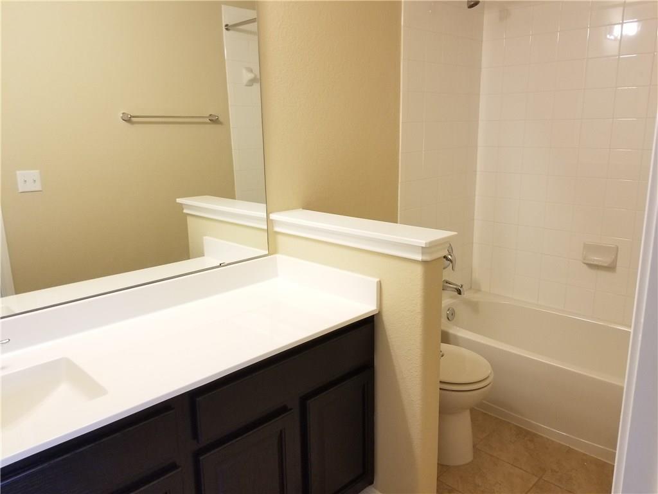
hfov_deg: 67.3
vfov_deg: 53.1
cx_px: 329
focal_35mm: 26
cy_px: 247
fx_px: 494
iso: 160
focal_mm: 4.25
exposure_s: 1/40
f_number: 1.7
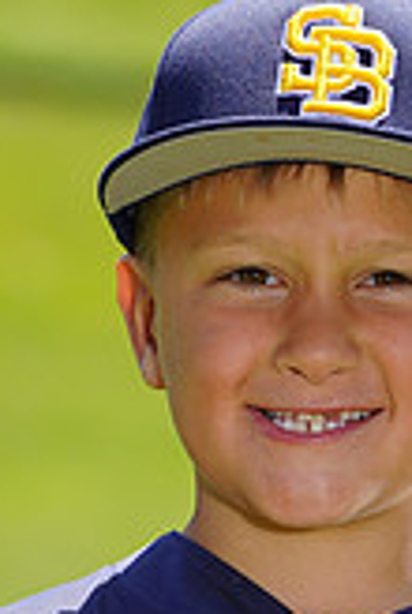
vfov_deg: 2.6
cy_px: 760
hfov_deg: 1.7
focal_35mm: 797
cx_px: 373
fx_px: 13623
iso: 100
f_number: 7.1
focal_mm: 226
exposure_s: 1/250
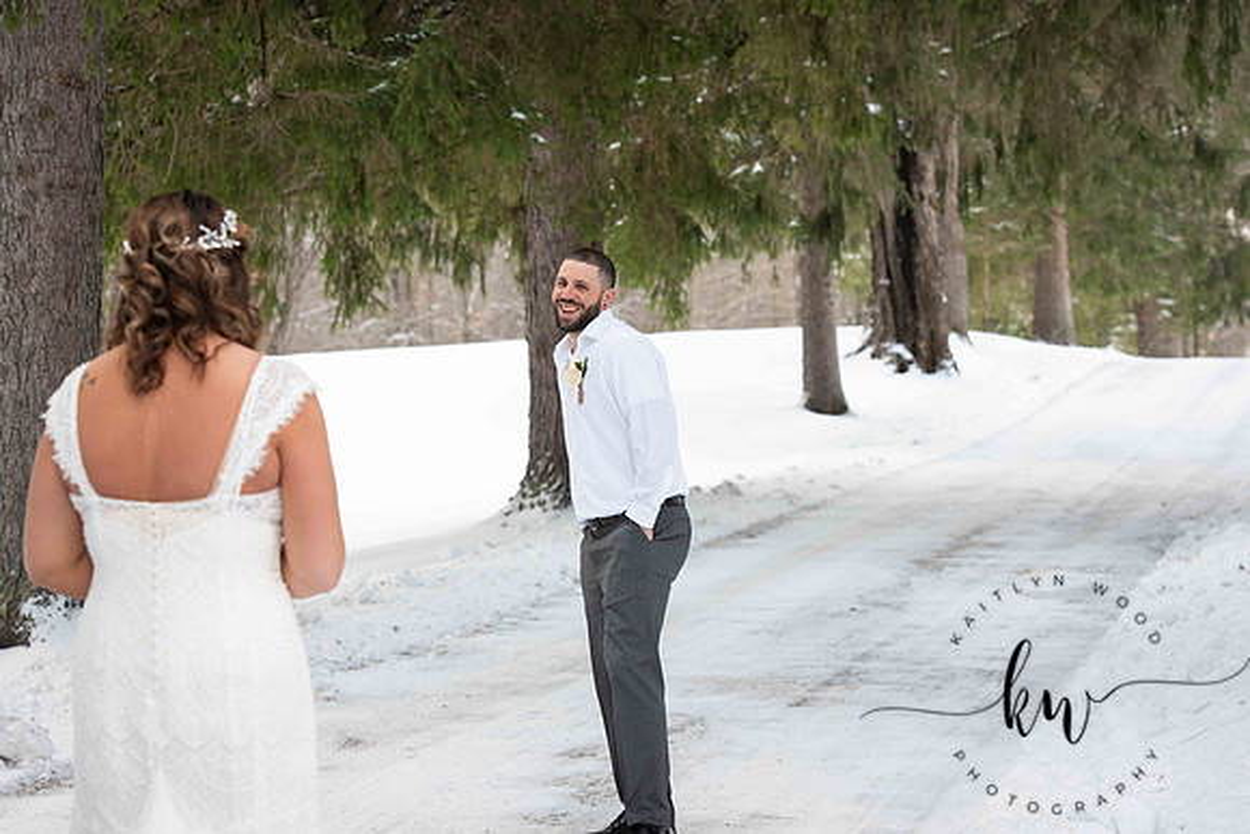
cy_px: 417
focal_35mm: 102
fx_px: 3542
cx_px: 625
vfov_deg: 13.4
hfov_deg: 20.0
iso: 400
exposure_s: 1/250
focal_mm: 102
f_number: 5.6
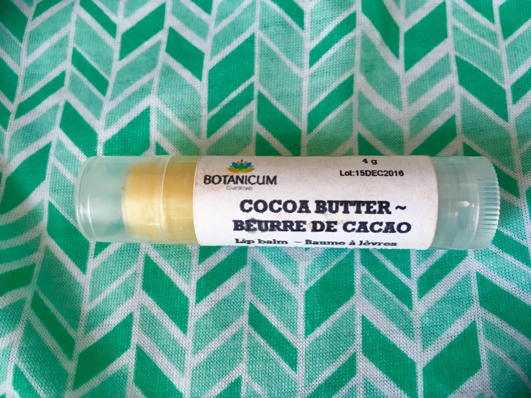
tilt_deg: -73.9
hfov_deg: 61.7
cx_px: 266
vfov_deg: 48.2
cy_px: 199
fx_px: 445
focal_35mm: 29
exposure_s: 1/40
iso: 25
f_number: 2.2
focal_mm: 4.15
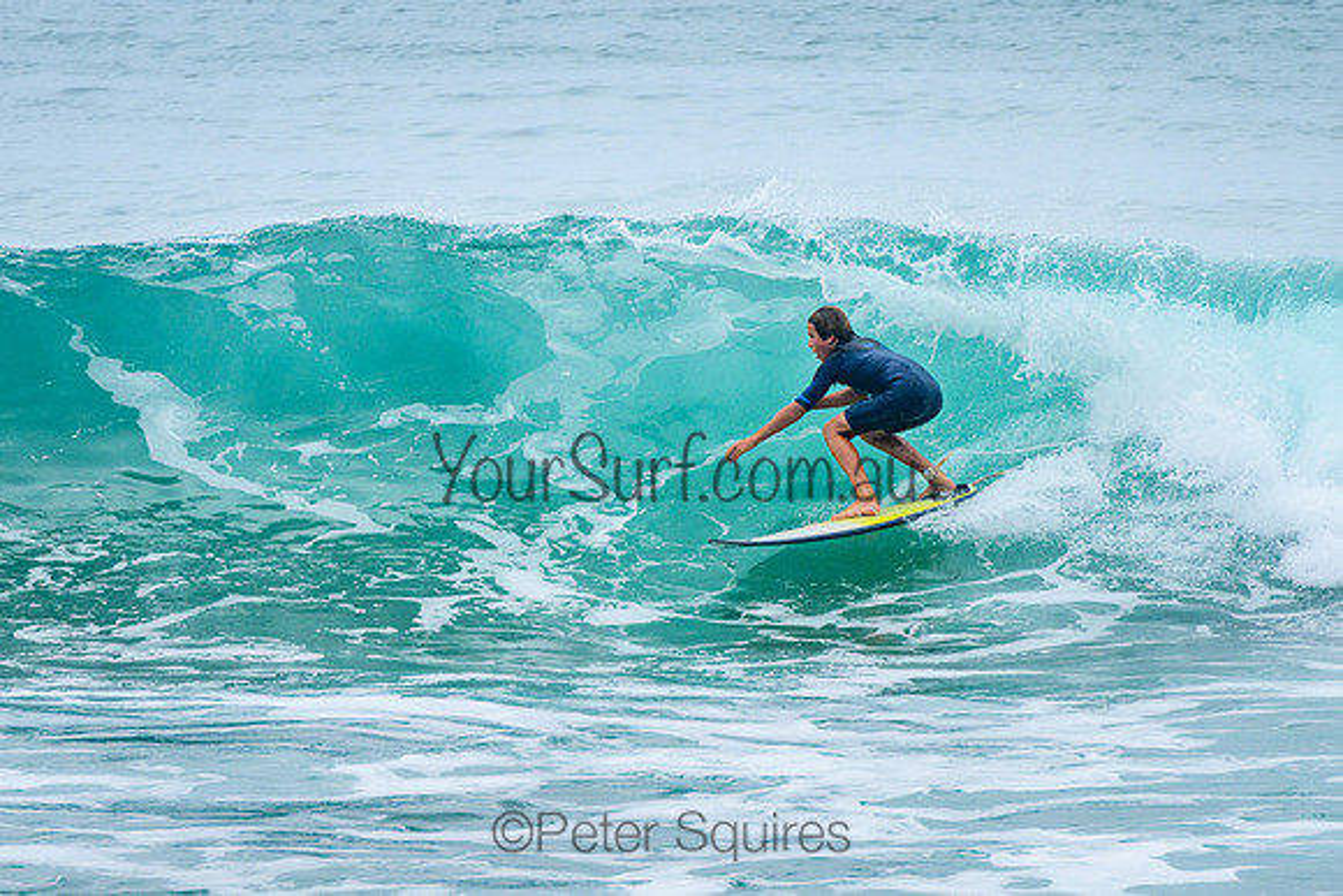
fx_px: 20535
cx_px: 811
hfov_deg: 3.7
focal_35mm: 550
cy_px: 442
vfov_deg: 2.5
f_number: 10
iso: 500
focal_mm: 400
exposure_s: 1/2000
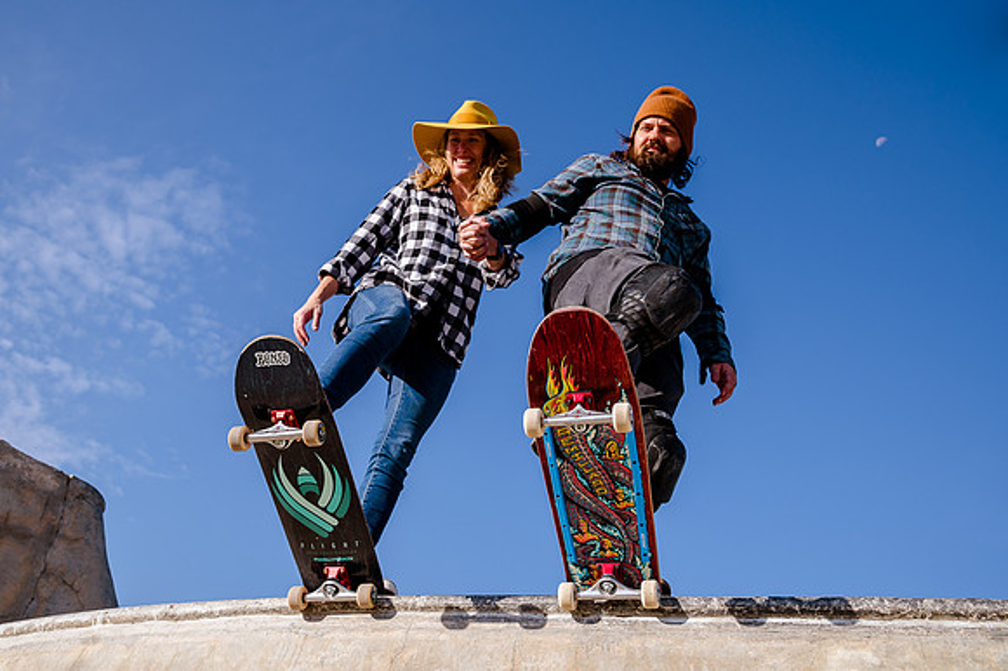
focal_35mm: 37
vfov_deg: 36.0
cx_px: 477
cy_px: 336
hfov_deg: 52.0
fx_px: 1032
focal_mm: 35
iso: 200
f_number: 6.3
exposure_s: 1/640
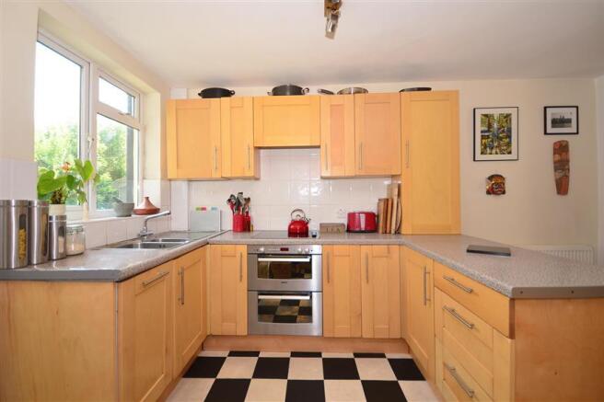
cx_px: 302
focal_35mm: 15
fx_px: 252
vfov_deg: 77.3
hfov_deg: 100.4
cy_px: 201
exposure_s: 1/50
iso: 200
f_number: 5
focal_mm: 10
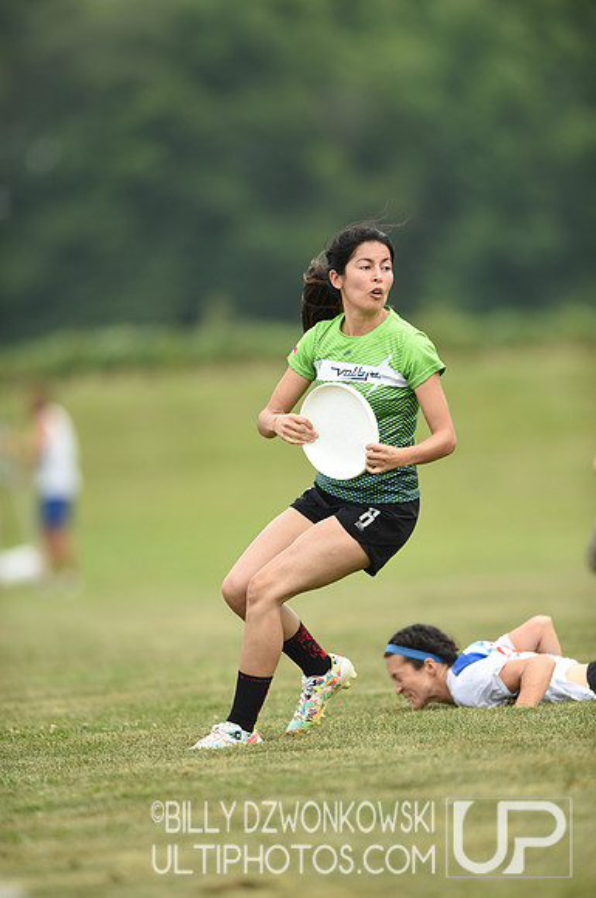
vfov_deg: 5.2
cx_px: 298
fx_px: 9962
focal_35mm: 400
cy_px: 449
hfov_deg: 3.4
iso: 320
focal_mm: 400
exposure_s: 1/1600
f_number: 2.8
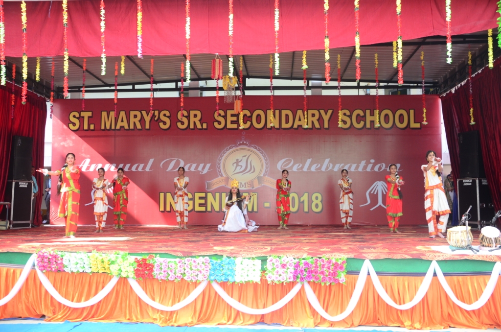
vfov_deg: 36.7
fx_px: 500
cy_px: 166
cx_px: 250
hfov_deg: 53.2
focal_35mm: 36
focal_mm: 24
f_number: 4
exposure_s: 1/125
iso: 400
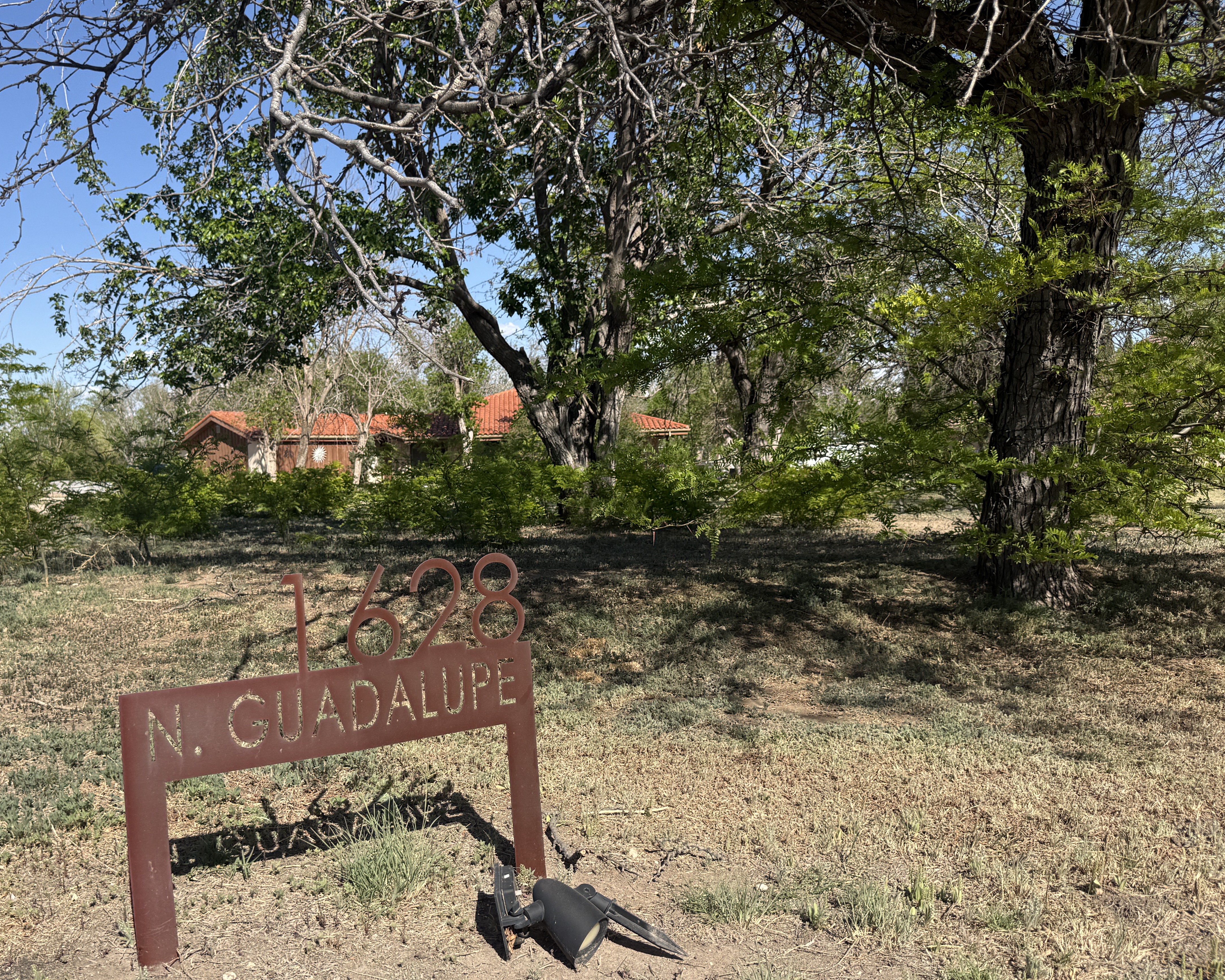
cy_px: 530
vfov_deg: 47.1
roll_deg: +1.0
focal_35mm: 31
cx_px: 465
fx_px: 1124
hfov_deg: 56.5
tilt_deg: -2.4
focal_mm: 6.76
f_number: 1.78
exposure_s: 1/3759
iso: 80
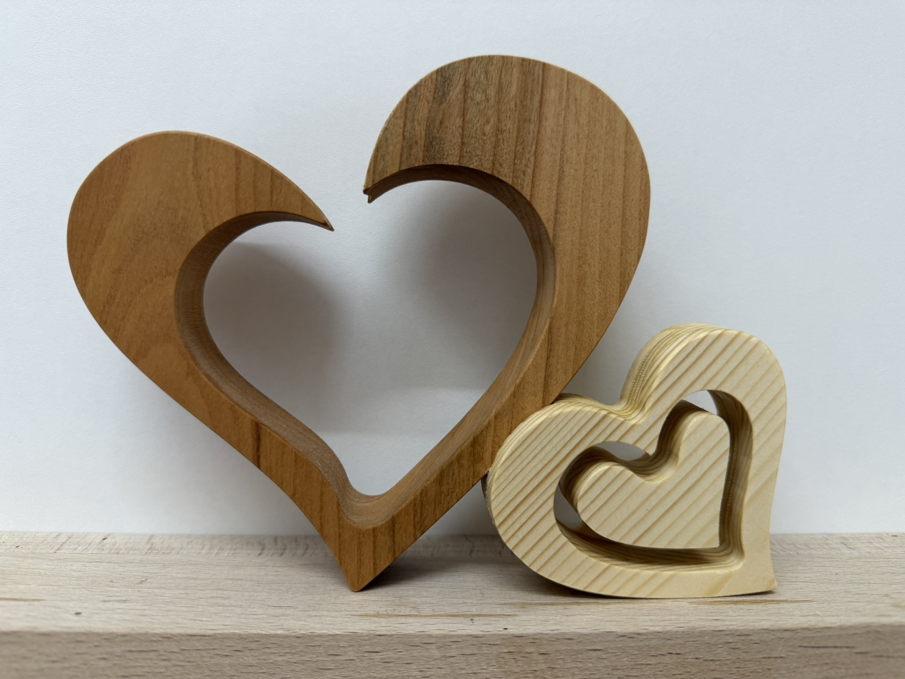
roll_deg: -0.8
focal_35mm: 24
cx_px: 452
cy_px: 340
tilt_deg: -4.2
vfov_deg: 56.8
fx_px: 627
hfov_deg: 71.6
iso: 125
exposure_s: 1/50
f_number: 1.78
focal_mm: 6.76
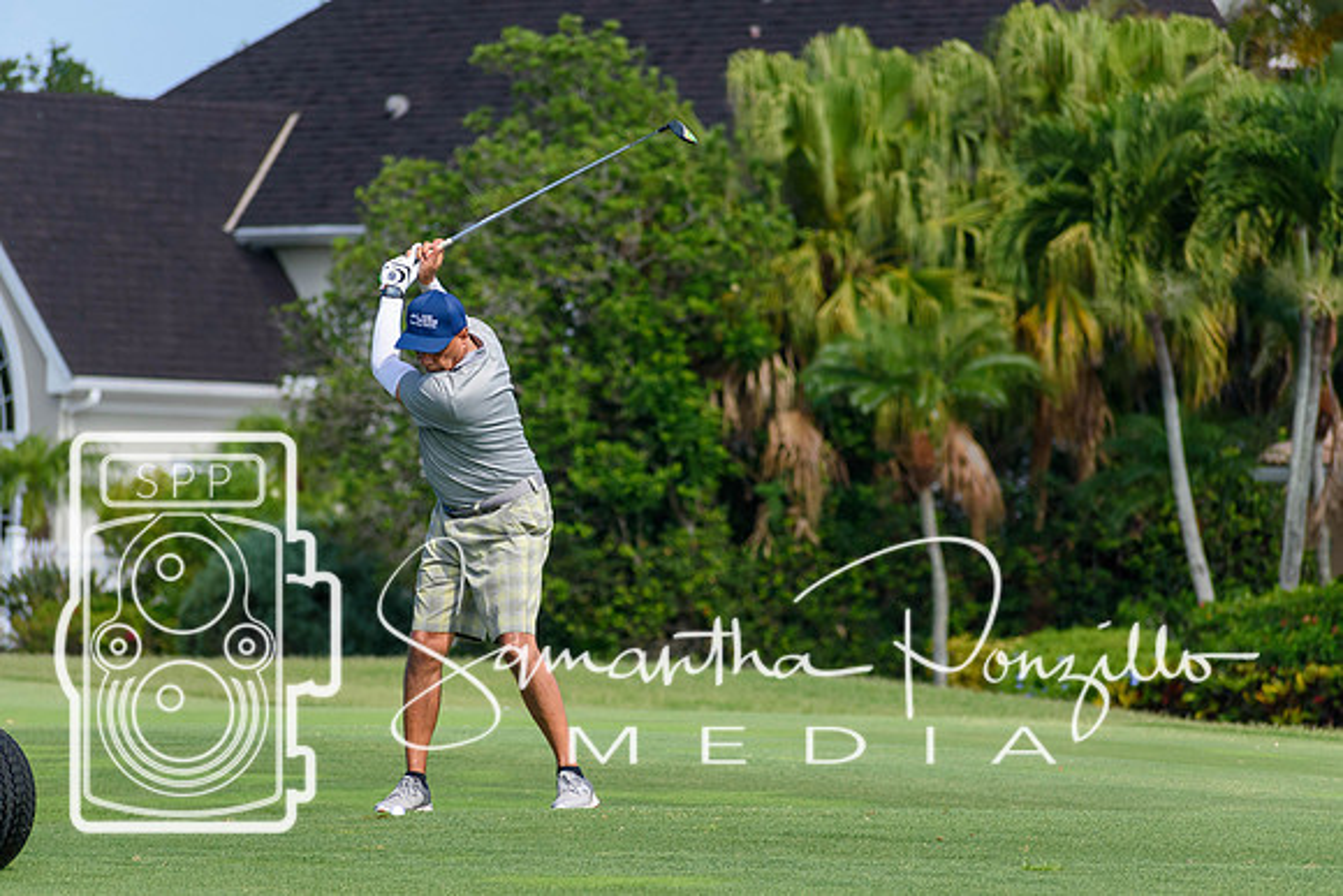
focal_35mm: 315
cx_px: 672
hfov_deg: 6.5
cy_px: 448
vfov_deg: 4.4
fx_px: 11753
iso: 400
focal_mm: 210
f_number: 5.3
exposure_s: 1/1250
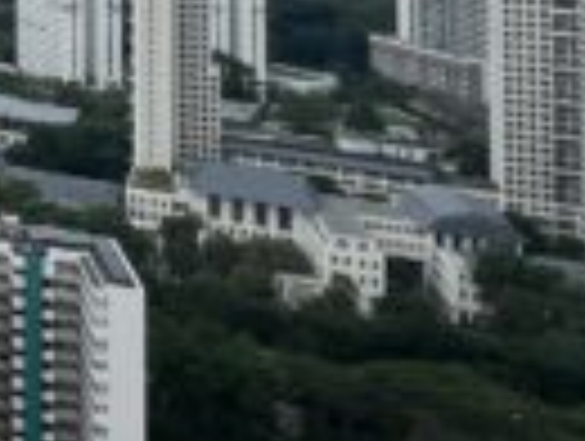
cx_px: -500
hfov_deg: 20.3
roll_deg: -1.3
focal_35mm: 64
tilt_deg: +2.1
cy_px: -230
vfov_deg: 19.8
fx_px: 1084
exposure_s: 1/2481
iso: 32
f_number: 1.8
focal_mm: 1.57
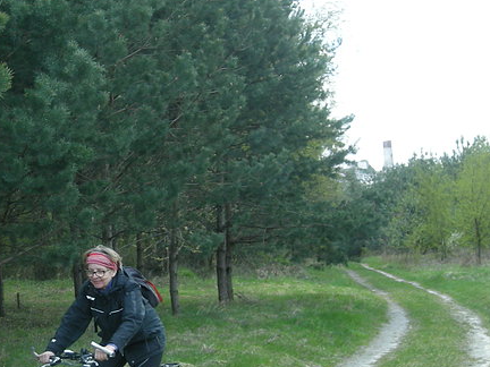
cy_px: 247
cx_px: 81
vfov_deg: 20.1
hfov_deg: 26.1
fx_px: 1033
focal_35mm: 73
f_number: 2.8
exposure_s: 1/128
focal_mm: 5.7
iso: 50
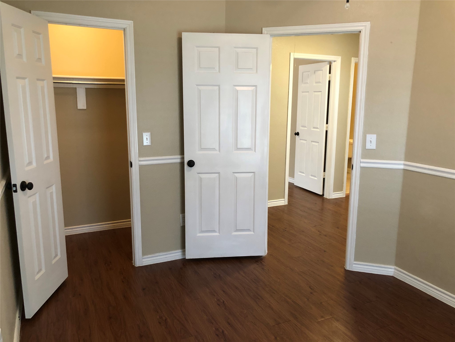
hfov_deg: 63.4
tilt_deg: -9.9
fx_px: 368
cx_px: 228
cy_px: 171
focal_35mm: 28
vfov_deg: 49.7
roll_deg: +0.7
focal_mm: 4
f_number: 1.8
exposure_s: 1/15
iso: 64
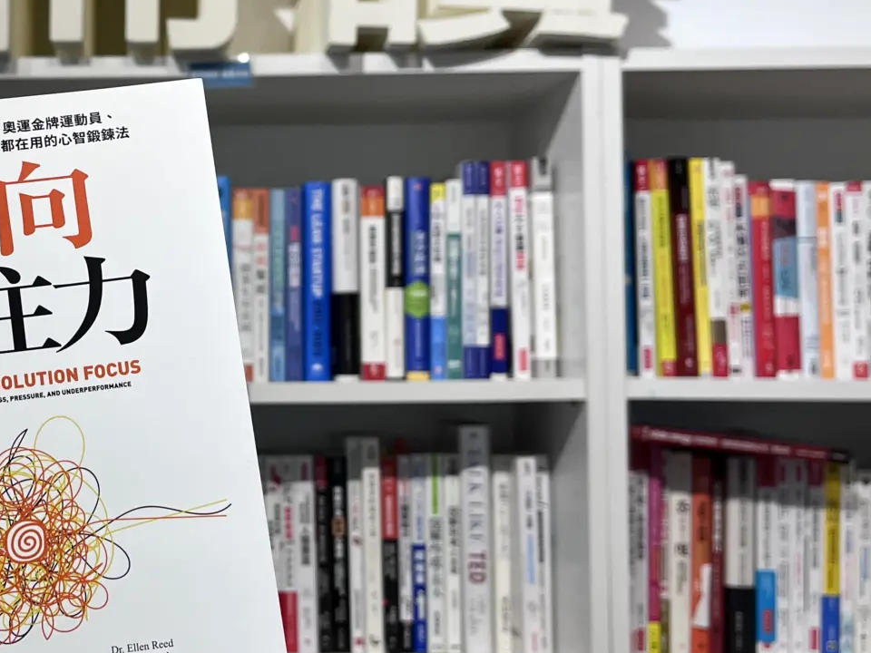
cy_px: 326
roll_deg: +0.3
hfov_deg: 34.9
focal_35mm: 52
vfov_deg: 28.0
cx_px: 102
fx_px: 1308
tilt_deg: +1.8
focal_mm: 5.1
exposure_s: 1/120
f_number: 1.6
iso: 80
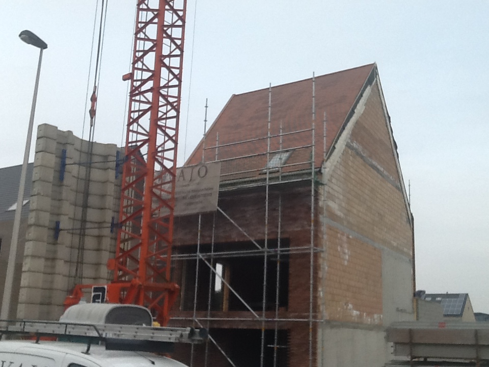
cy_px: 184
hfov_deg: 42.9
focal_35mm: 44
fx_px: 622
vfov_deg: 32.9
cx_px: 244
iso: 40
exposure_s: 1/723
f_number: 2.4
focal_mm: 2.03
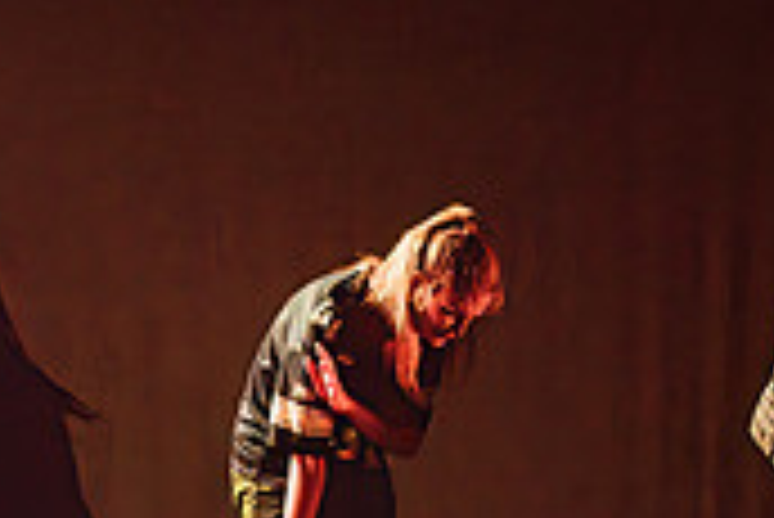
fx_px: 2087
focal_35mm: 97
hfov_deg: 21.0
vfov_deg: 13.9
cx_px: 410
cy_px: 552
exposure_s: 1/300
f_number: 2.8
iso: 12800
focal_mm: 24
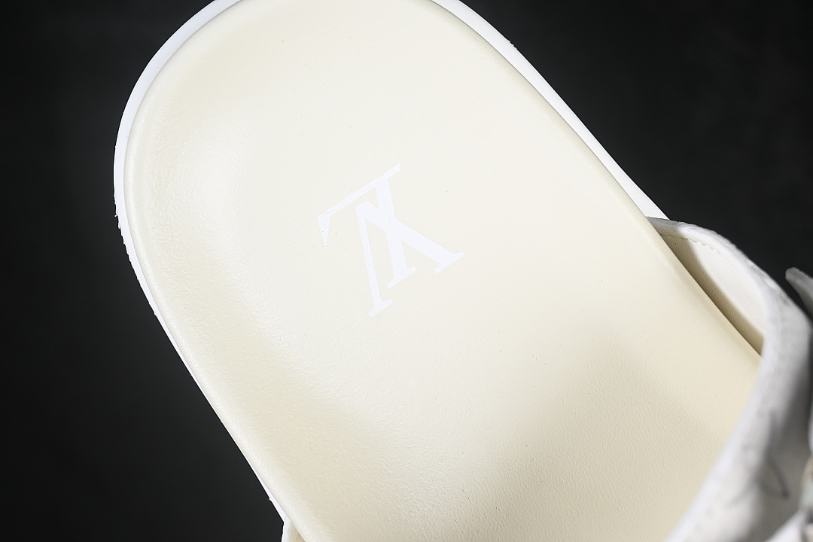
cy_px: 271
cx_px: 406
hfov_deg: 27.0
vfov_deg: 18.2
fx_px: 1694
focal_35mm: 75
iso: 160
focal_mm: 50
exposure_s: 1/80
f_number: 7.1
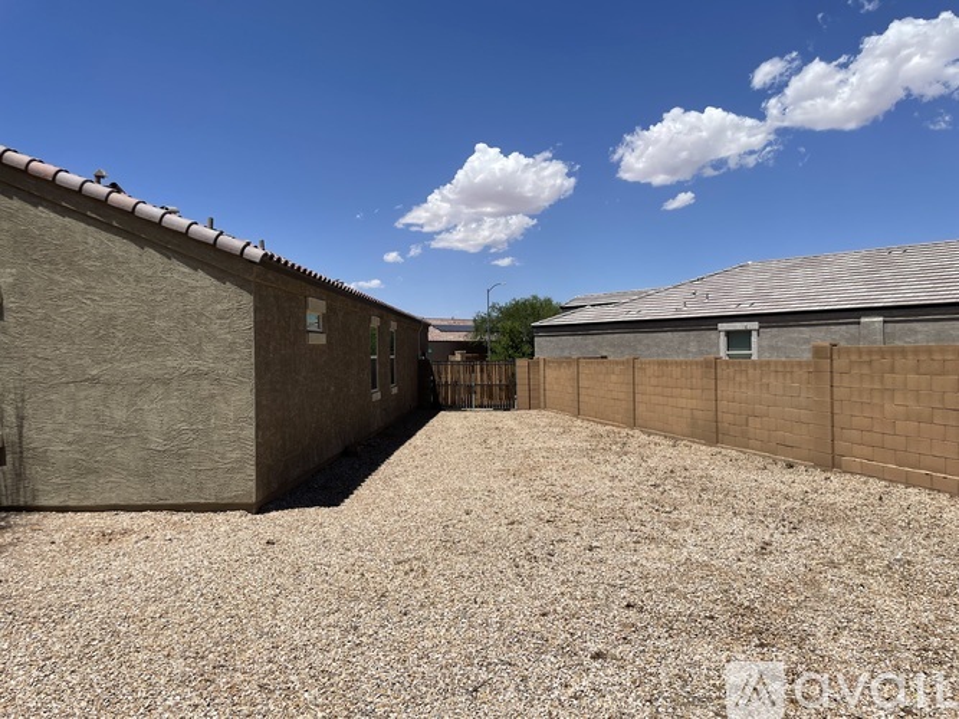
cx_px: 480
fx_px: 720
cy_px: 360
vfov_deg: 53.0
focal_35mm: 26
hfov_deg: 67.3
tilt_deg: +0.7
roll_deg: +0.7
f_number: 1.6
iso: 32
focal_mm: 4.2
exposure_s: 1/6494
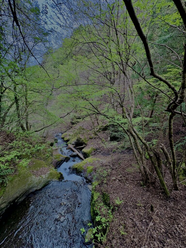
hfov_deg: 85.7
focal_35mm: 14
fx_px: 100
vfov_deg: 102.1
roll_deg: -6.5
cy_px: 124
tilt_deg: -20.2
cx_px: 93
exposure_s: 1/99
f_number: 2.2
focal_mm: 2.22
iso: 64
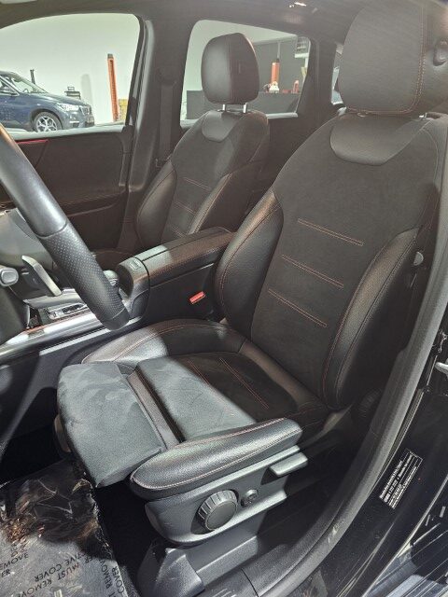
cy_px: 298
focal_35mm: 23
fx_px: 397
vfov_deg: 73.9
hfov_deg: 58.9
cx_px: 224
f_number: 1.7
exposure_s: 1/30
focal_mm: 6.3
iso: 640
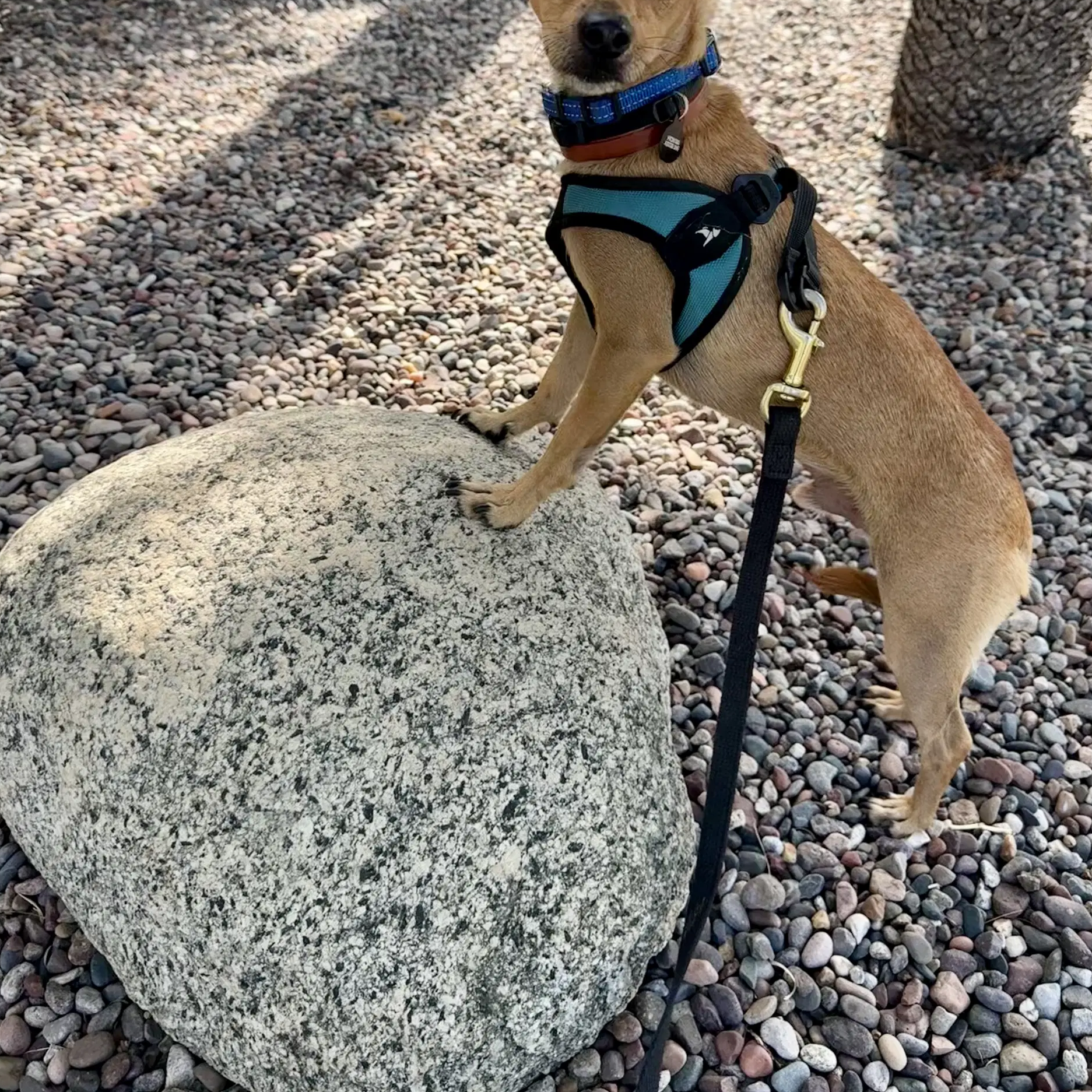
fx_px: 1035
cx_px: 536
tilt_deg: -31.7
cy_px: 356
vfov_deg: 54.4
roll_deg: -2.9
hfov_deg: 55.6
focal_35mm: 29
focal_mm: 6.76
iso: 80
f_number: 1.78
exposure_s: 1/772
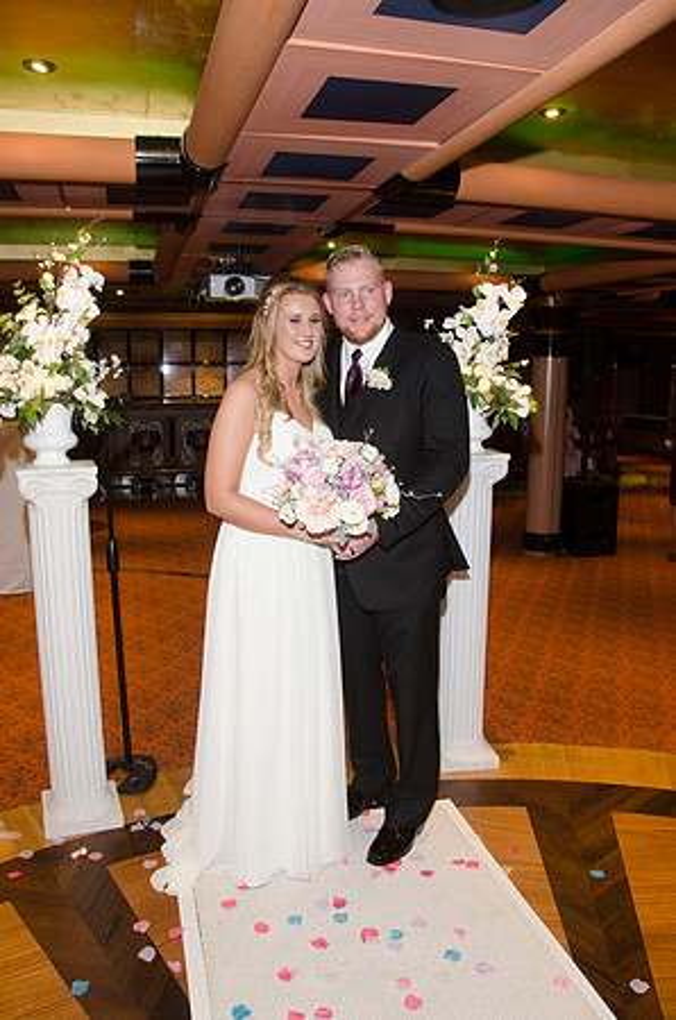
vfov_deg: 67.5
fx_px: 764
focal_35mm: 27
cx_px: 338
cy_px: 510
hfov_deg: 47.7
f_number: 5.6
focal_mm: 18
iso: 400
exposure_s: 1/60
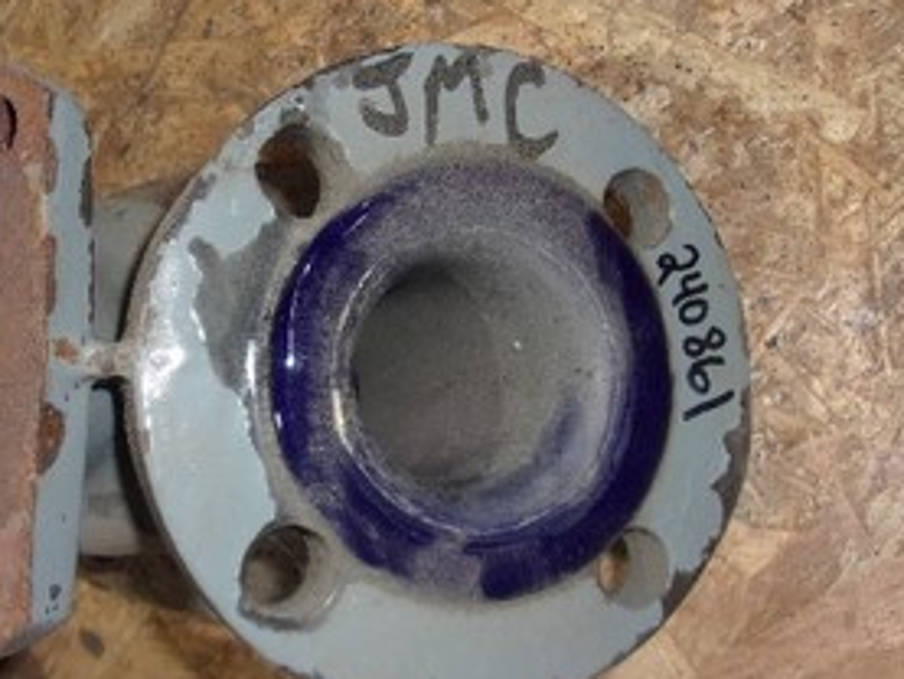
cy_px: 369
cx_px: 336
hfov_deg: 47.4
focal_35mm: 39
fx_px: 1019
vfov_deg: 36.8
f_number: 3
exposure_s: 1/34
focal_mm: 4.9
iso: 160
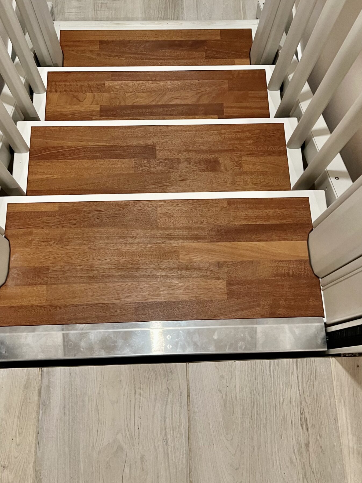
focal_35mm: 37
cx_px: 172
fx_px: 516
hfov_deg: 38.7
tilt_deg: -68.3
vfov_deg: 49.6
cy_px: 178
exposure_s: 1/60
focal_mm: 5.7
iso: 160
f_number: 1.5
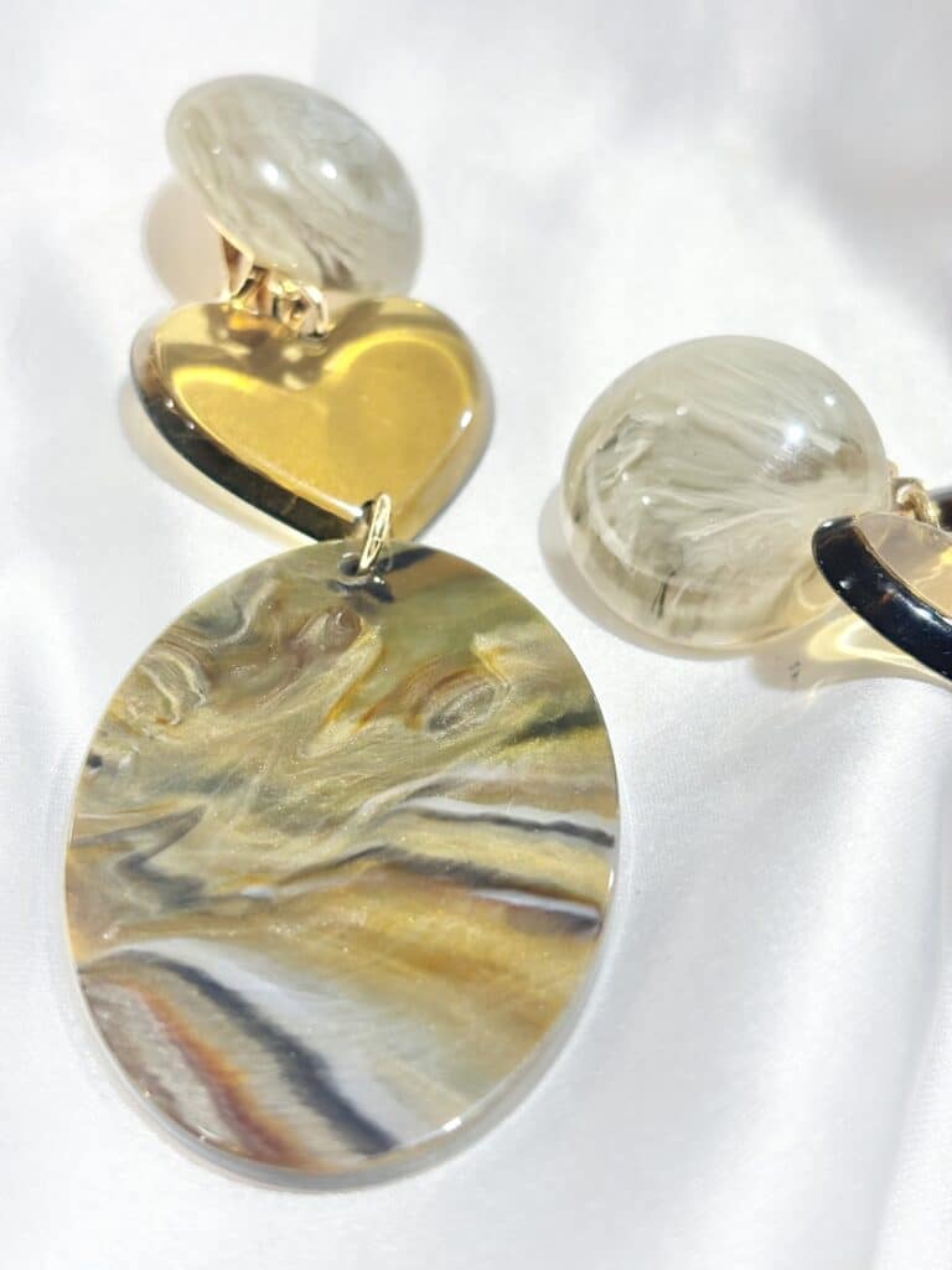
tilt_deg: -31.5
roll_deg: +8.1
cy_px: 635
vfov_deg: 36.8
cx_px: 476
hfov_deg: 28.0
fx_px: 1907
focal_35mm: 52
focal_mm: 5.96
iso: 32
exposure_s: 1/179
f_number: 1.6
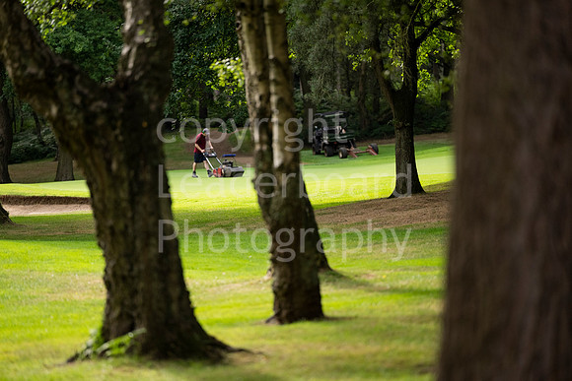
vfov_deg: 6.9
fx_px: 3178
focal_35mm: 200
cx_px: 286
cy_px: 190
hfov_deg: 10.3
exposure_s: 1/2000
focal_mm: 200
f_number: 2.8
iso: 1250
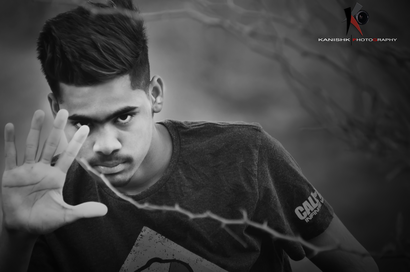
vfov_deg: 4.0
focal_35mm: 345
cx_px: 205
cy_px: 136
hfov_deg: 6.0
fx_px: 3926
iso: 200
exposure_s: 1/125
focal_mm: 230
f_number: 5.3
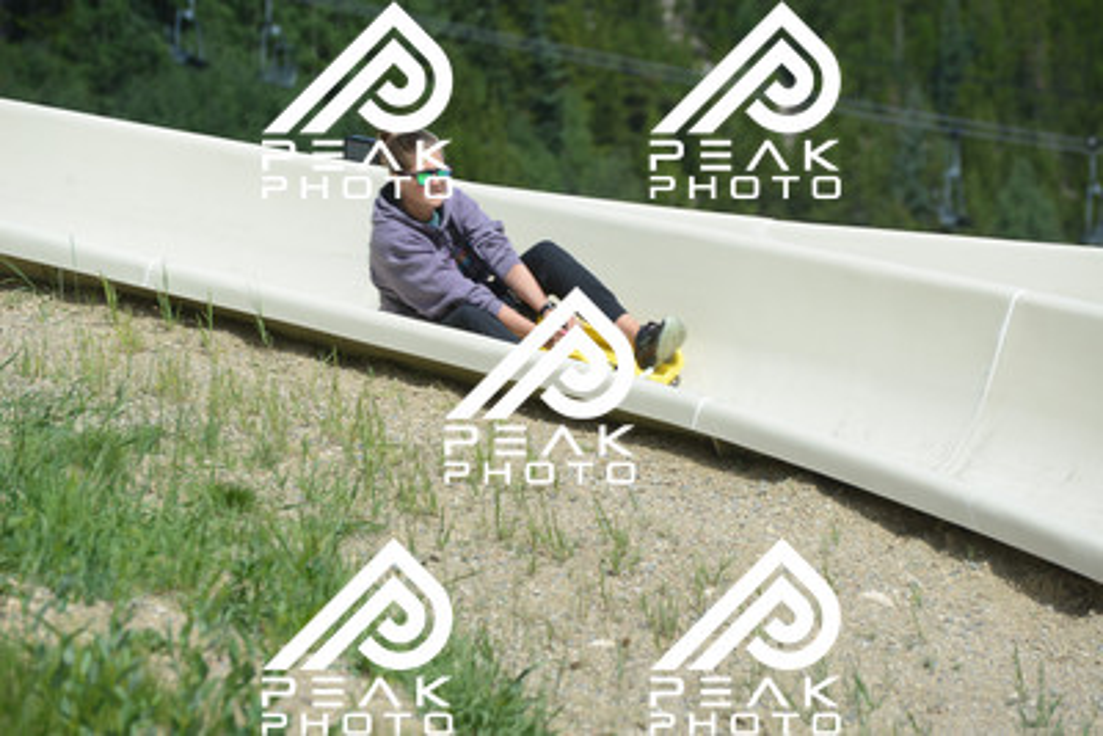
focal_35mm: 195
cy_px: 368
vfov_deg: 7.0
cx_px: 552
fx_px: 5976
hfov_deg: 10.5
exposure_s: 1/640
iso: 250
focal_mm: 195
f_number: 6.3
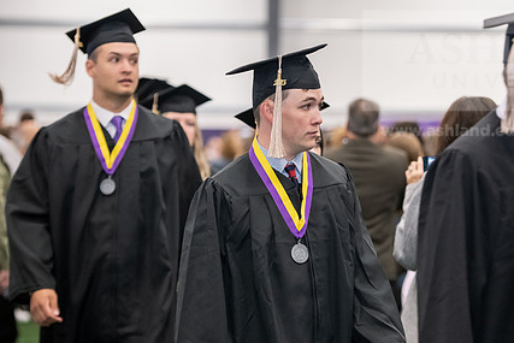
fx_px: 2171
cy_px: 156
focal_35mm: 152
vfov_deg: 9.0
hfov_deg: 13.5
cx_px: 326
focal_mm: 112
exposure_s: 1/200
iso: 3200
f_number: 3.2
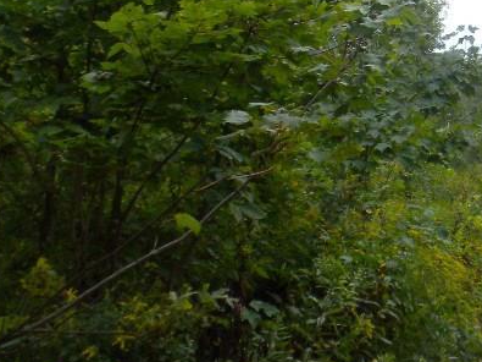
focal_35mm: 96
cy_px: 44
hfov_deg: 19.7
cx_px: 513
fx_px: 1336
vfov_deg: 15.2
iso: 209
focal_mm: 6.6
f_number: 3.5
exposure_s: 1/794
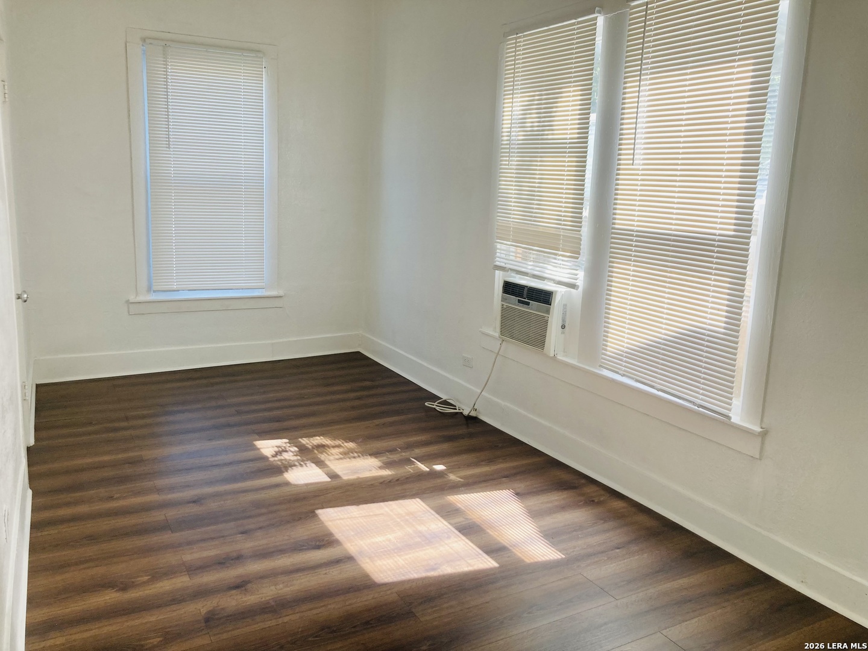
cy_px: 326
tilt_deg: -9.9
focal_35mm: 28
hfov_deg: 63.4
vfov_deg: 49.7
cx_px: 434
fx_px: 702
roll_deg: -1.2
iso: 32
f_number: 1.8
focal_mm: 3.99
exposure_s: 1/121
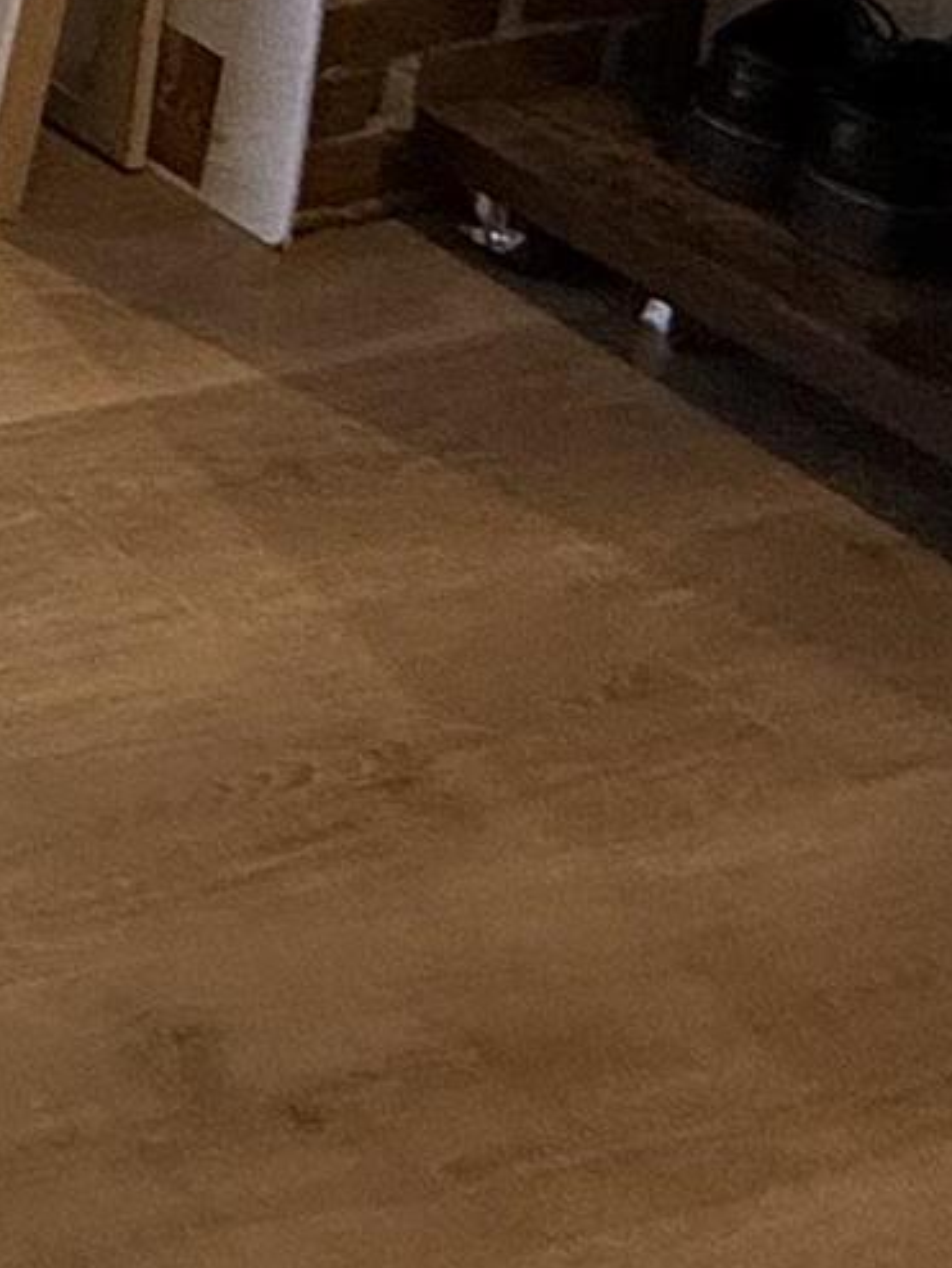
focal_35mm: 87
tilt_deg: -7.9
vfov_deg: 16.6
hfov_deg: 10.5
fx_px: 3187
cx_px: -2061
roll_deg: +0.0
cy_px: -1314
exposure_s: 1/104
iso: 200
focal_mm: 2.22
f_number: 2.2
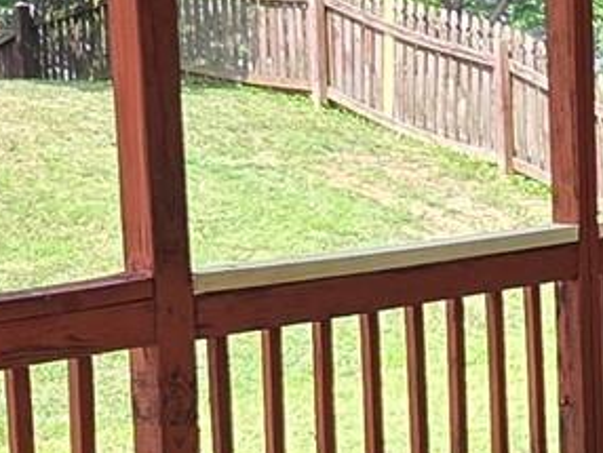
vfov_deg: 15.9
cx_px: 1014
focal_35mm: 93
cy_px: 213
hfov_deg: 17.8
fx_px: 1621
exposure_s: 1/296
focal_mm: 2.2
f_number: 1.9
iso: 40
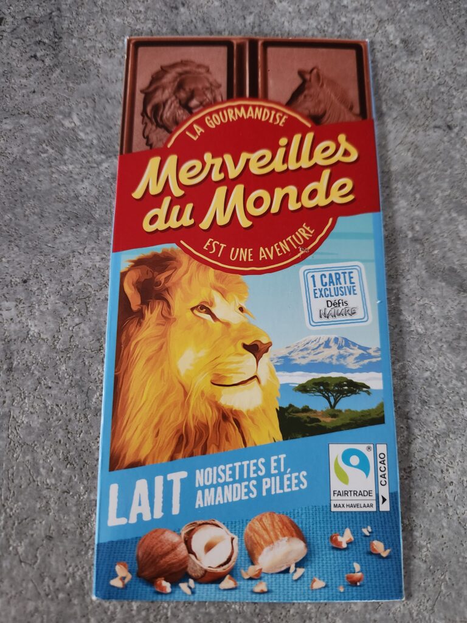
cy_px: 312
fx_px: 414
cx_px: 234
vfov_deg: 73.9
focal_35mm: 23
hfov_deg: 58.9
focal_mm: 5.4
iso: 640
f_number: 1.8
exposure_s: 1/30
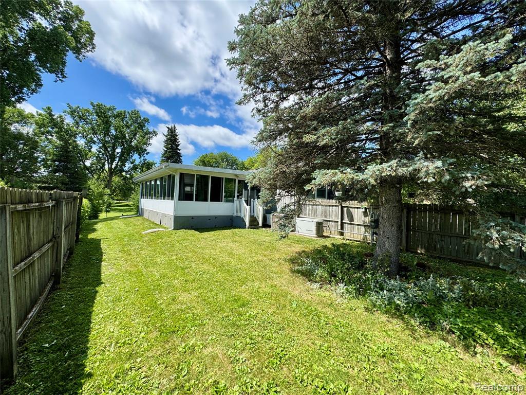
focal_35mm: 14
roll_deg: -2.8
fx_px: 213
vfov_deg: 85.7
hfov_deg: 102.1
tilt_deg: +1.6
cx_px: 263
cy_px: 198
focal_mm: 2.22
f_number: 2.2
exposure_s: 1/1078
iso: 40
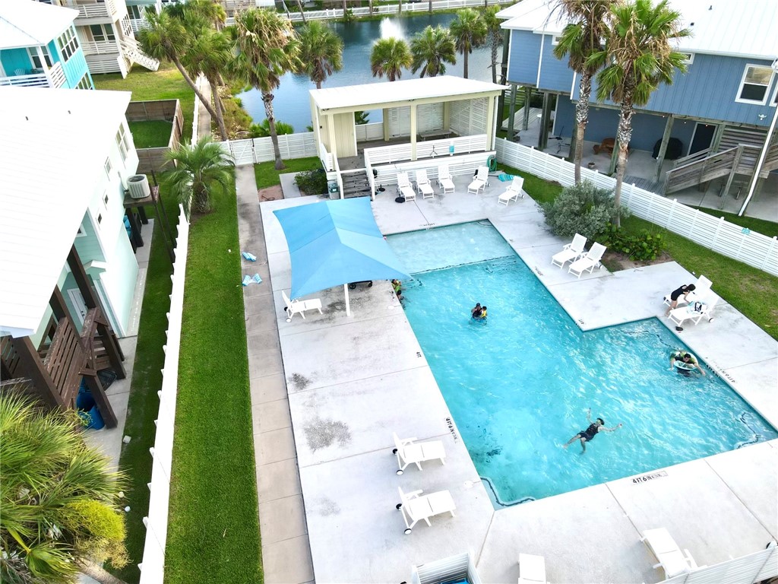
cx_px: 389
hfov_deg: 71.6
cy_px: 292
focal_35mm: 24
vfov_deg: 56.8
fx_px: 539
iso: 100
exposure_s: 1/100
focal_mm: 4.5
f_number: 2.8
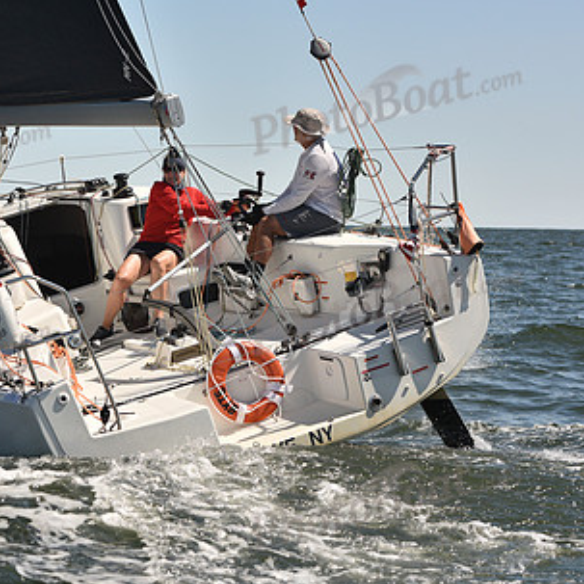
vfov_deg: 15.3
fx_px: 2176
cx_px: 152
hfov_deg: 15.2
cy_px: 232
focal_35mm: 114
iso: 250
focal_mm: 70
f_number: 5
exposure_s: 1/1250
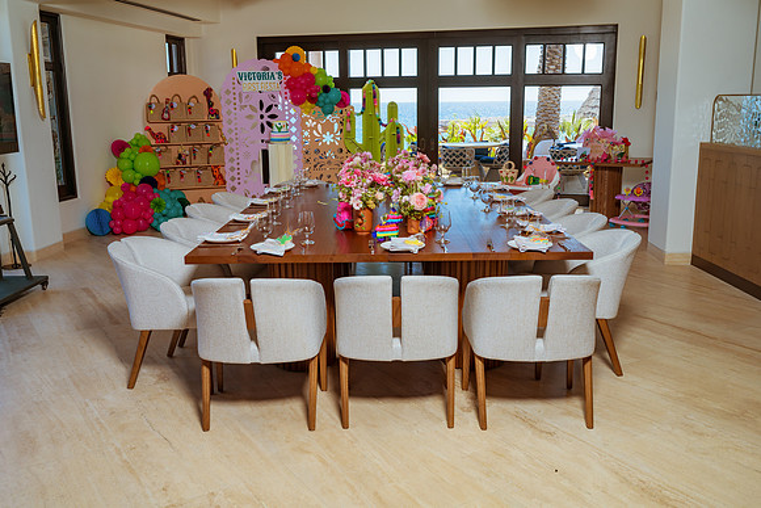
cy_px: 254
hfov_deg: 54.4
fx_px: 740
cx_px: 380
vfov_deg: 37.9
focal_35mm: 35
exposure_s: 1/200
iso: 100
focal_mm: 35
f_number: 6.3
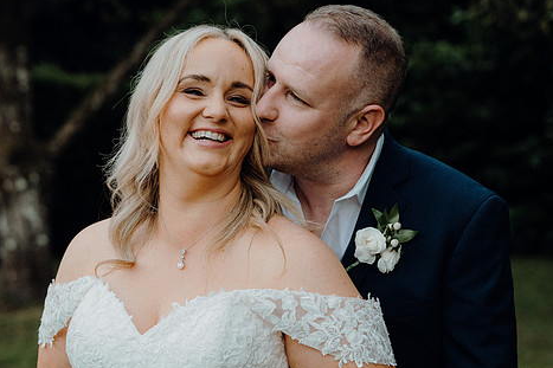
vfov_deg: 15.7
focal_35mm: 87
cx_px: 284
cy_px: 214
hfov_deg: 23.4
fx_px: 1336
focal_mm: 70
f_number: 3.5
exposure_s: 1/160
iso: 2000
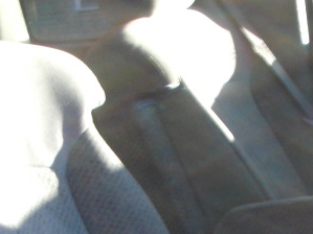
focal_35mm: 130
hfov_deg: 15.1
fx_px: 1175
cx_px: 220
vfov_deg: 10.9
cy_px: 358
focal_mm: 6.3
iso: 200
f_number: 9.2
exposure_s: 1/8
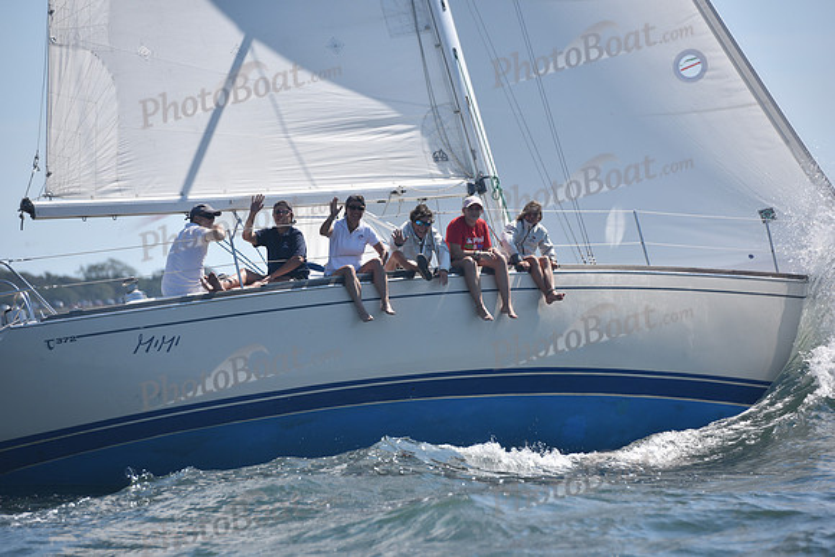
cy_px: 278
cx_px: 418
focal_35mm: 200
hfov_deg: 10.3
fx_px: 4640
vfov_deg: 6.9
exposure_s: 1/1250
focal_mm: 200
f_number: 5
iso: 250
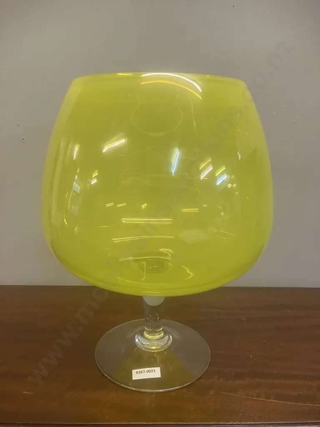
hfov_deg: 49.7
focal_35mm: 28
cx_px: 160
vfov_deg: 63.4
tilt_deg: -12.3
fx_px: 345
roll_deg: -0.8
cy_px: 214
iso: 200
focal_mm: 3.99
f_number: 1.8
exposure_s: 1/50
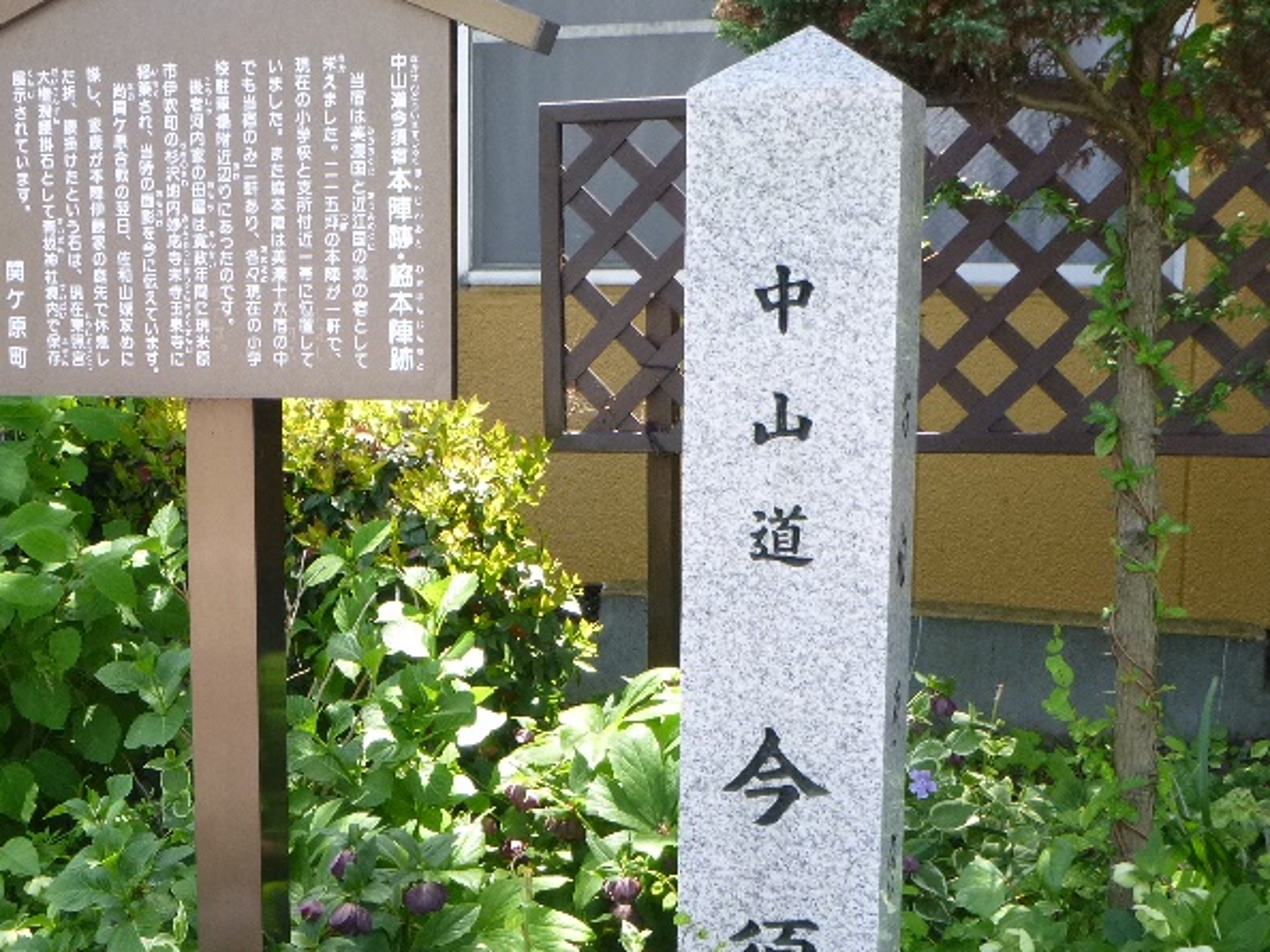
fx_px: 1834
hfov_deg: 37.9
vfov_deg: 29.1
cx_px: 470
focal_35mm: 50
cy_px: 543
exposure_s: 1/60
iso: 125
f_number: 4.1
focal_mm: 5.2
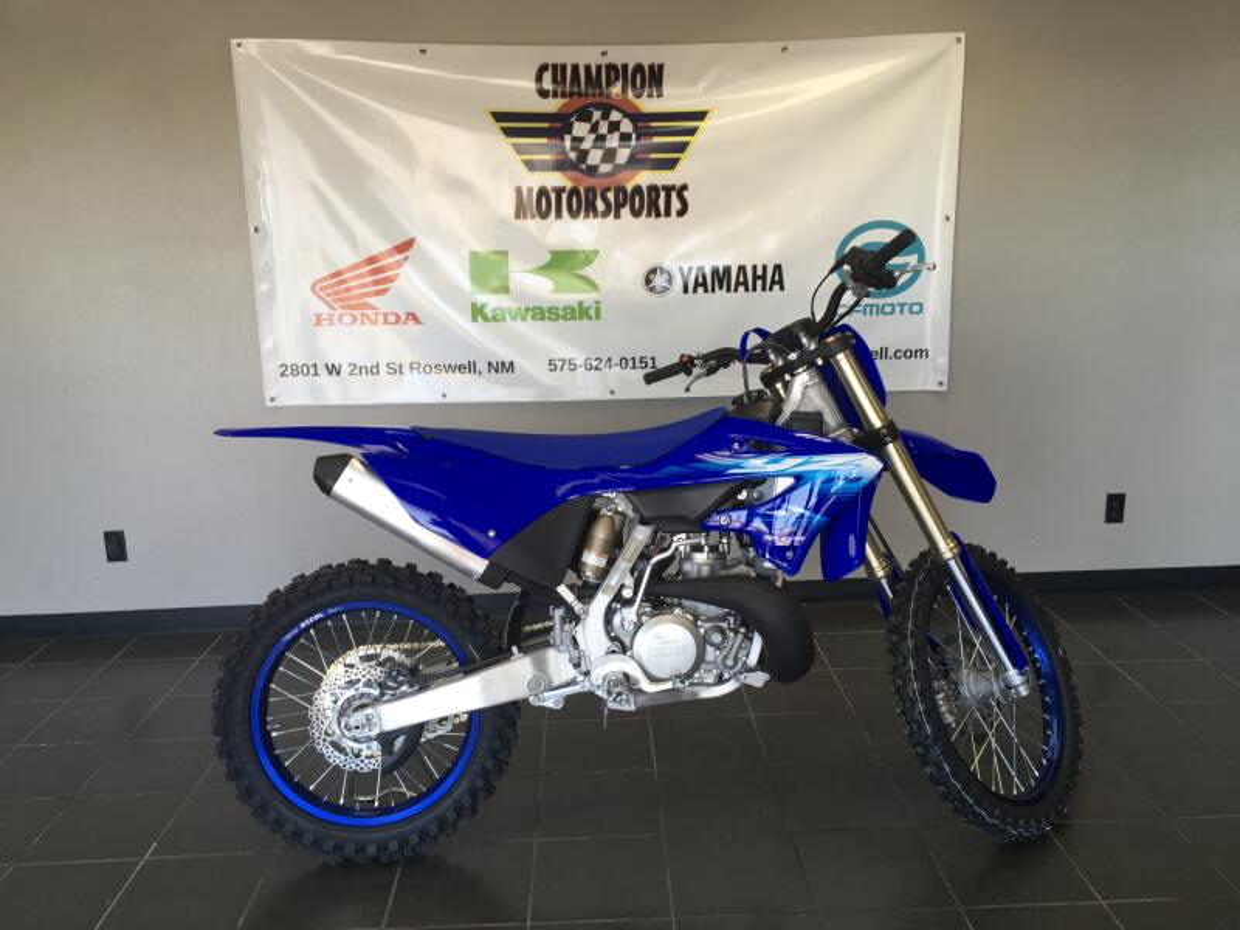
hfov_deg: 61.7
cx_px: 620
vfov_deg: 48.2
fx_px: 1039
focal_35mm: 29
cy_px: 465
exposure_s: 1/60
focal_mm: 4.15
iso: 32
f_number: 2.2
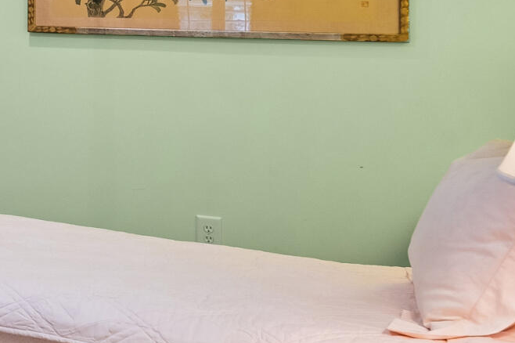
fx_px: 1044
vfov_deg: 18.3
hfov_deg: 20.2
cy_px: 20
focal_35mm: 73
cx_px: -404
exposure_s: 1/15
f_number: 8
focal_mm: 16
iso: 500
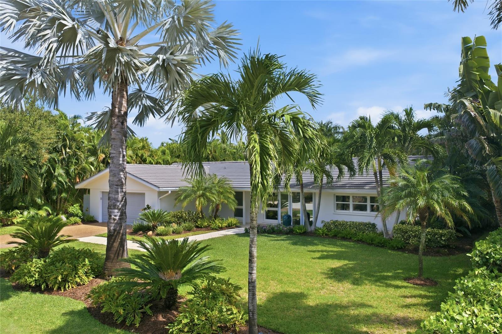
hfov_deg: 65.5
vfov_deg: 46.4
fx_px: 390
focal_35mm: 28
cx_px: 251
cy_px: 167
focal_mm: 14.4
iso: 100
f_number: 2.8
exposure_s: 1/640
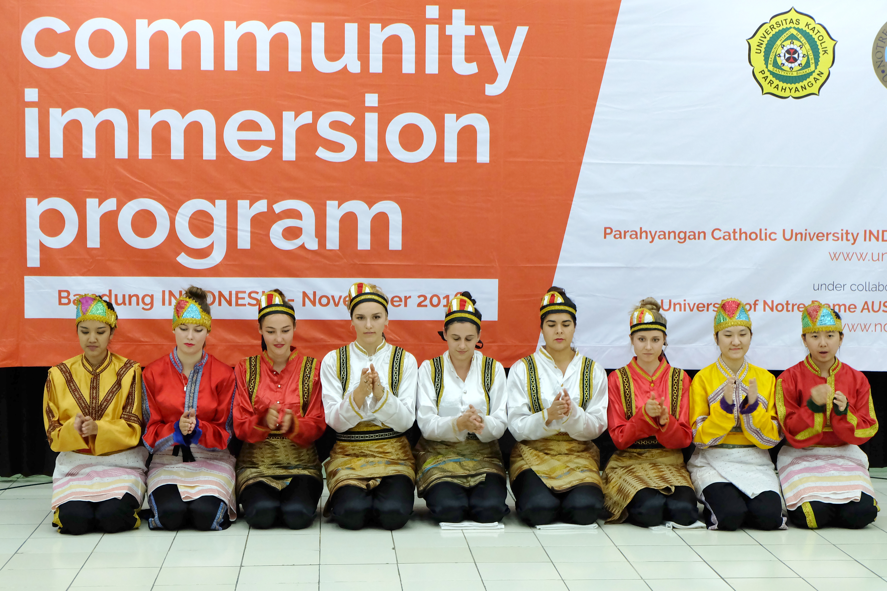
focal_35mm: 68
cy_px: 296
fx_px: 1675
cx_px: 444
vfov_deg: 20.0
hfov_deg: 29.7
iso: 1600
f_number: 5.6
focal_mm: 45.2
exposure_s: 1/70
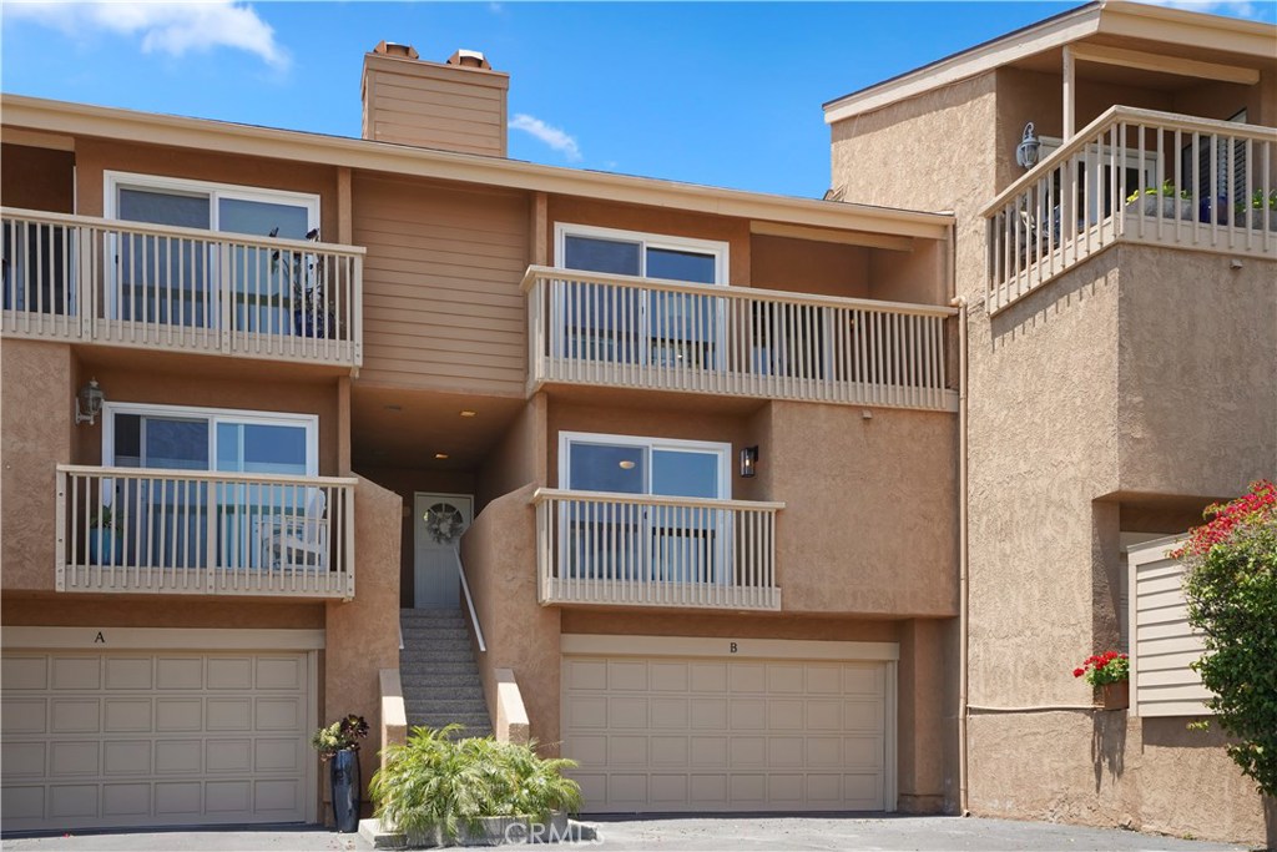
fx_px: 1242
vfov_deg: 37.9
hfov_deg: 54.4
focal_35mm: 35
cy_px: 426
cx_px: 638
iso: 250
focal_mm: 35
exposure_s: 1/250
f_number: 8
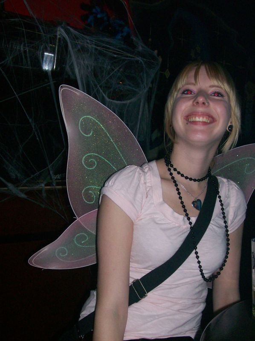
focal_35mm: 45
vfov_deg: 42.1
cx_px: 128
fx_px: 443
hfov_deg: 32.1
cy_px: 170
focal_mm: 7.6
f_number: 3
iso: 140
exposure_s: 1/73.1
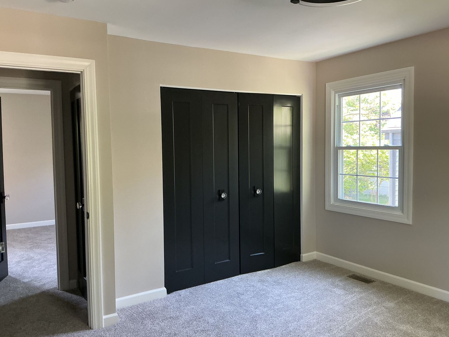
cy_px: 168
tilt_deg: -3.4
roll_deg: +1.1
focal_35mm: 29
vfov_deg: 48.2
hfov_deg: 61.7
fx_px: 376
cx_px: 224
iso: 160
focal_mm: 3
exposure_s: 1/60
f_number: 1.8
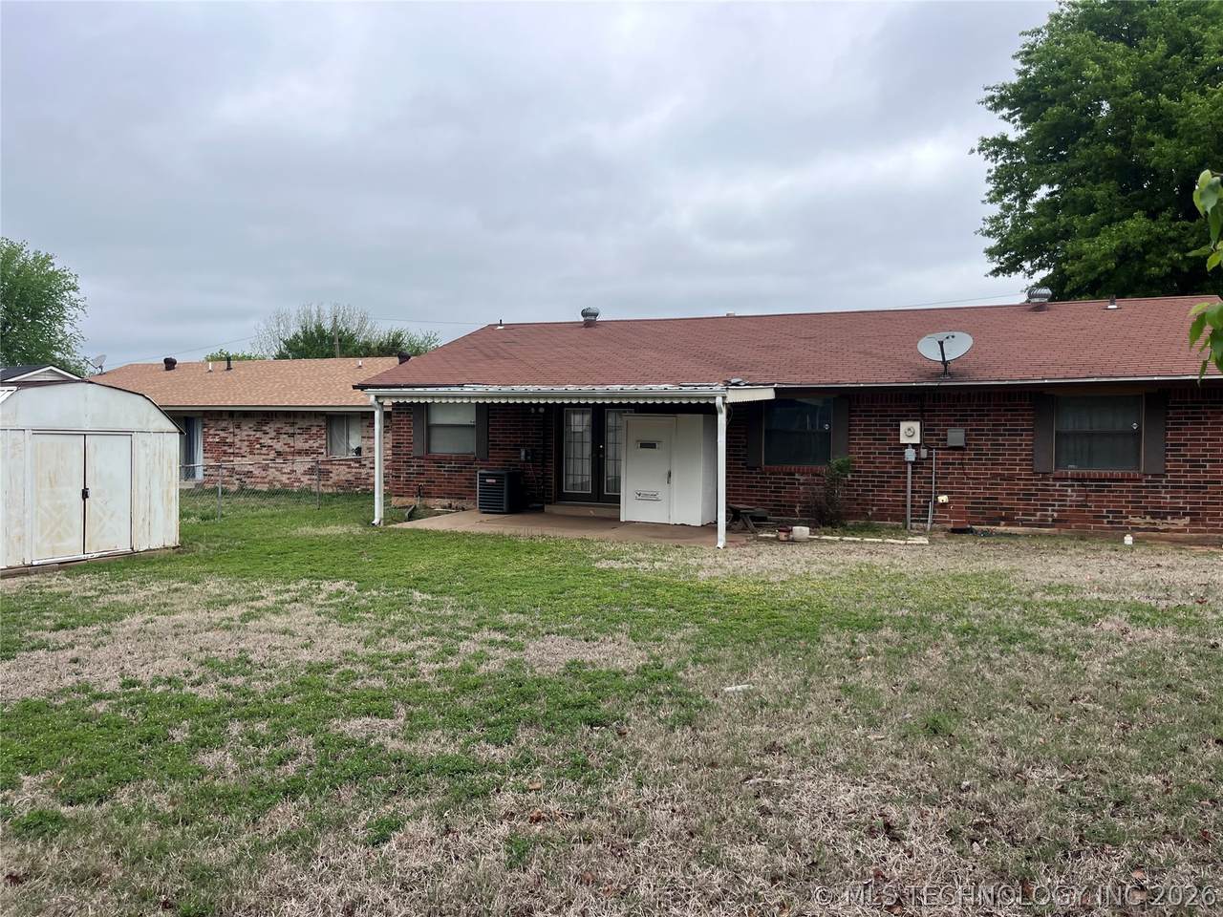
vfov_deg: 53.1
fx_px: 919
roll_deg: -0.3
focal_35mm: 26
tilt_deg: -3.3
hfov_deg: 67.3
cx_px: 612
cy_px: 458
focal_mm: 5.1
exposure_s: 1/2463
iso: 50
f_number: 1.6
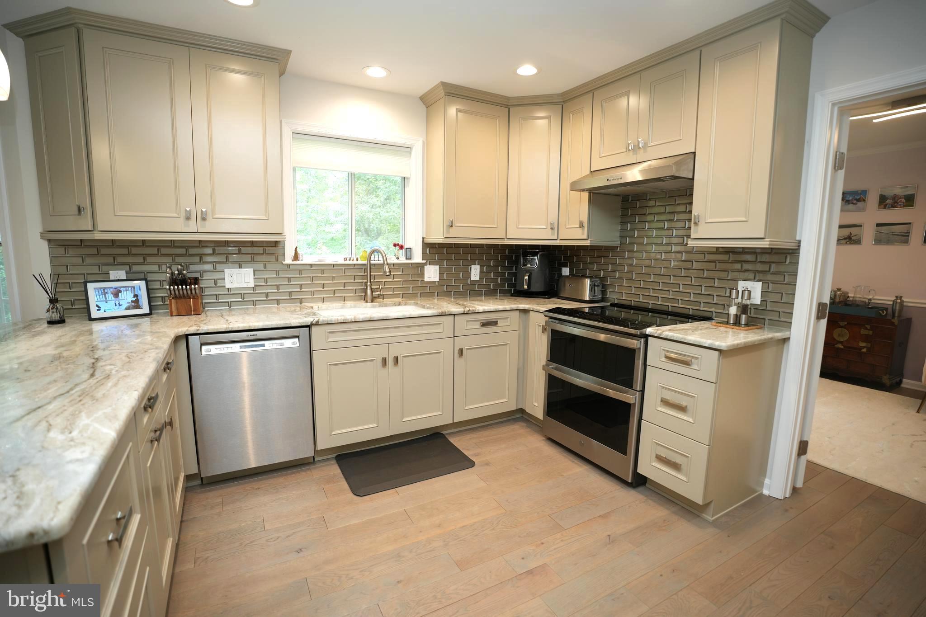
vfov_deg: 73.7
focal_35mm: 16
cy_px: 308
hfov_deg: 96.7
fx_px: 411
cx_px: 463
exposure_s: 1/60
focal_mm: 16
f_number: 2.8
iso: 320
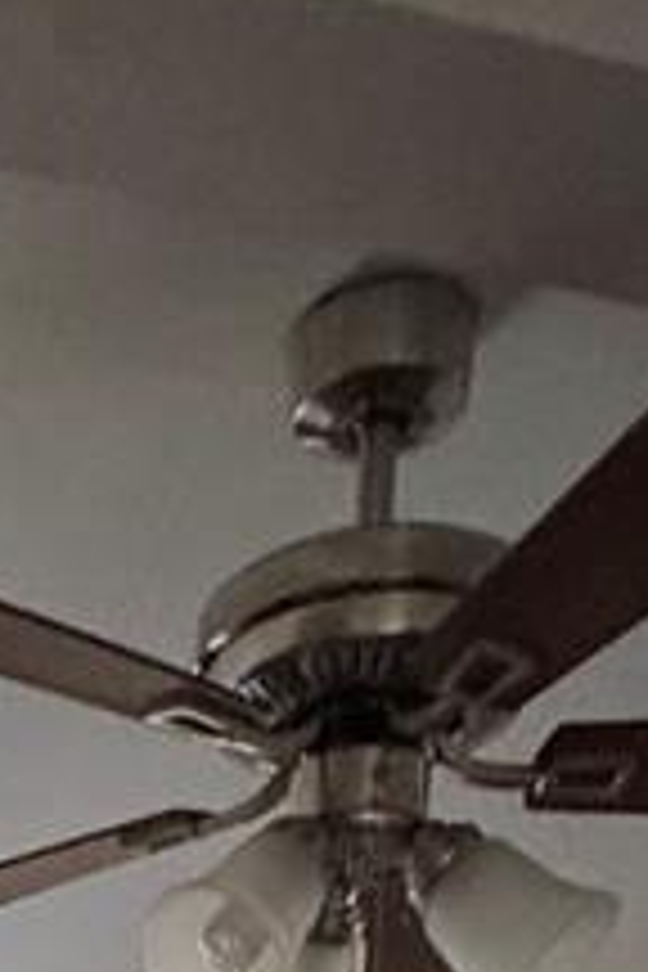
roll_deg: -0.2
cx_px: -189
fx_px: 2187
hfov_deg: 16.0
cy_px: 2223
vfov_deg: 15.7
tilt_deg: -11.6
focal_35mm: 81
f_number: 2.2
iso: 500
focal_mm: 2.22
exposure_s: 1/60
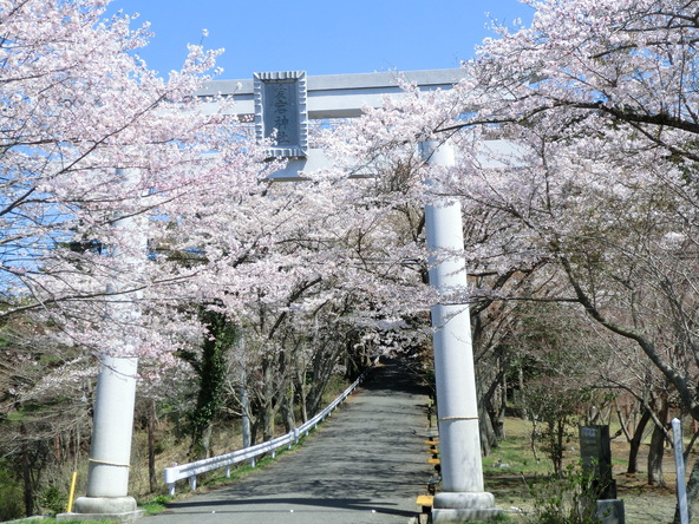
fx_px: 888
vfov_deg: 32.9
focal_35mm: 44
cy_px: 262
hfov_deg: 42.9
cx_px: 350
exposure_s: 1/640
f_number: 3.4
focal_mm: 7.9
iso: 100
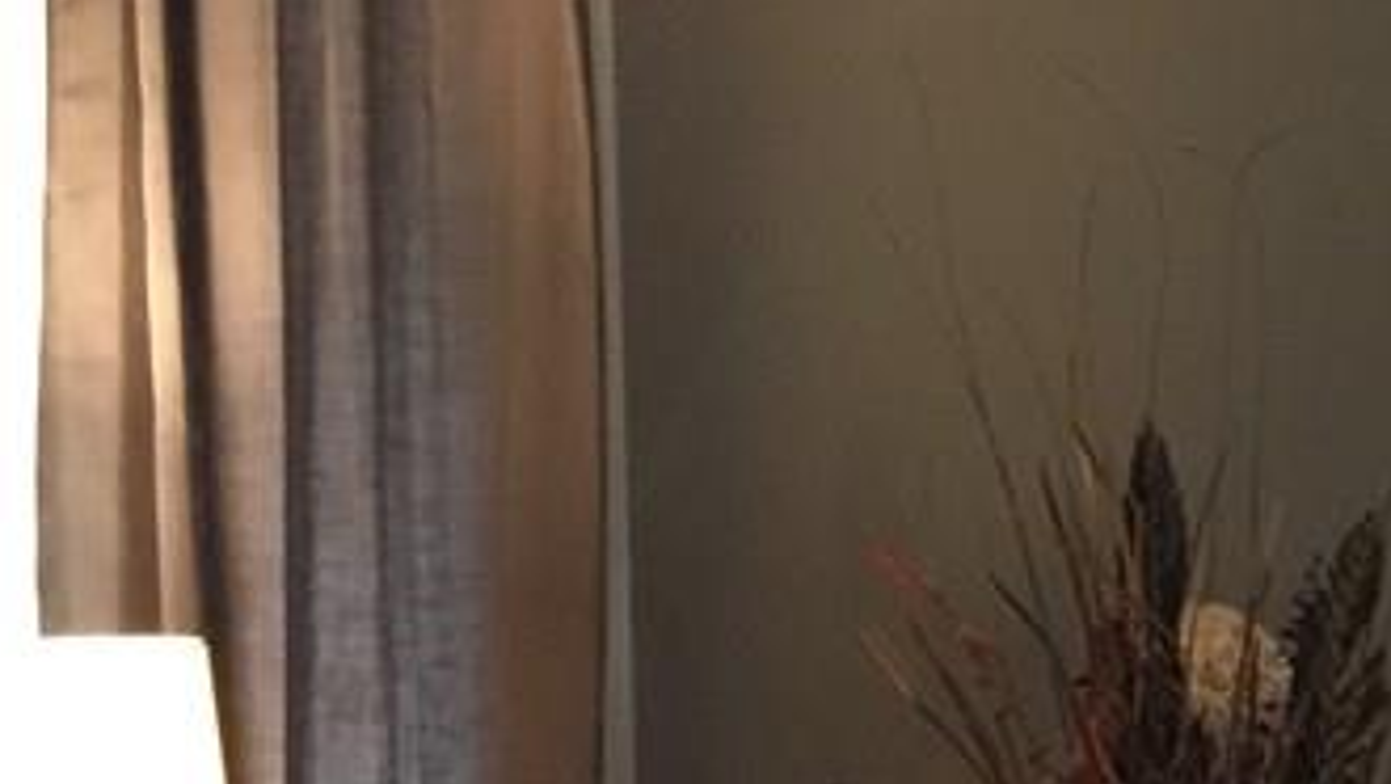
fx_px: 3616
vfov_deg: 12.0
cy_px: 995
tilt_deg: -5.5
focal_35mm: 98
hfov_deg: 19.8
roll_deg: -1.3
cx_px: 1872
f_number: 2.2
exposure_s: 1/30
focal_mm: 4.15
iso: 250
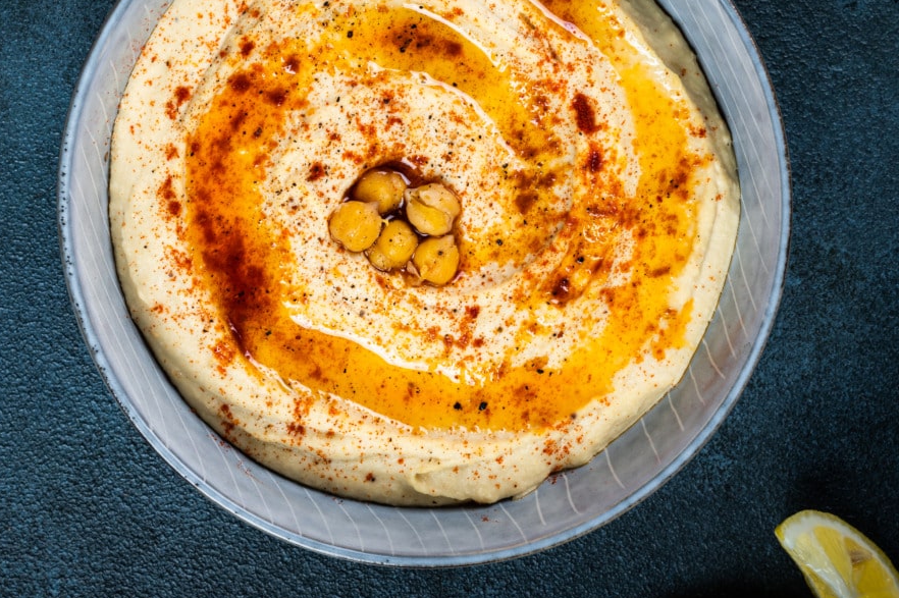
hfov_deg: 29.5
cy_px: 203
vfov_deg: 19.9
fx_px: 1697
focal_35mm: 68
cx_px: 320
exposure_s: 1/200
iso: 100
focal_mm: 50
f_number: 13
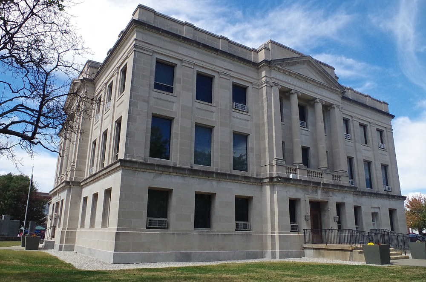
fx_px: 319
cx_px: 213
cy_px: 141
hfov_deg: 67.5
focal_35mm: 27
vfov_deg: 47.7
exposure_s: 1/2500
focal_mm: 18
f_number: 10
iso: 3200
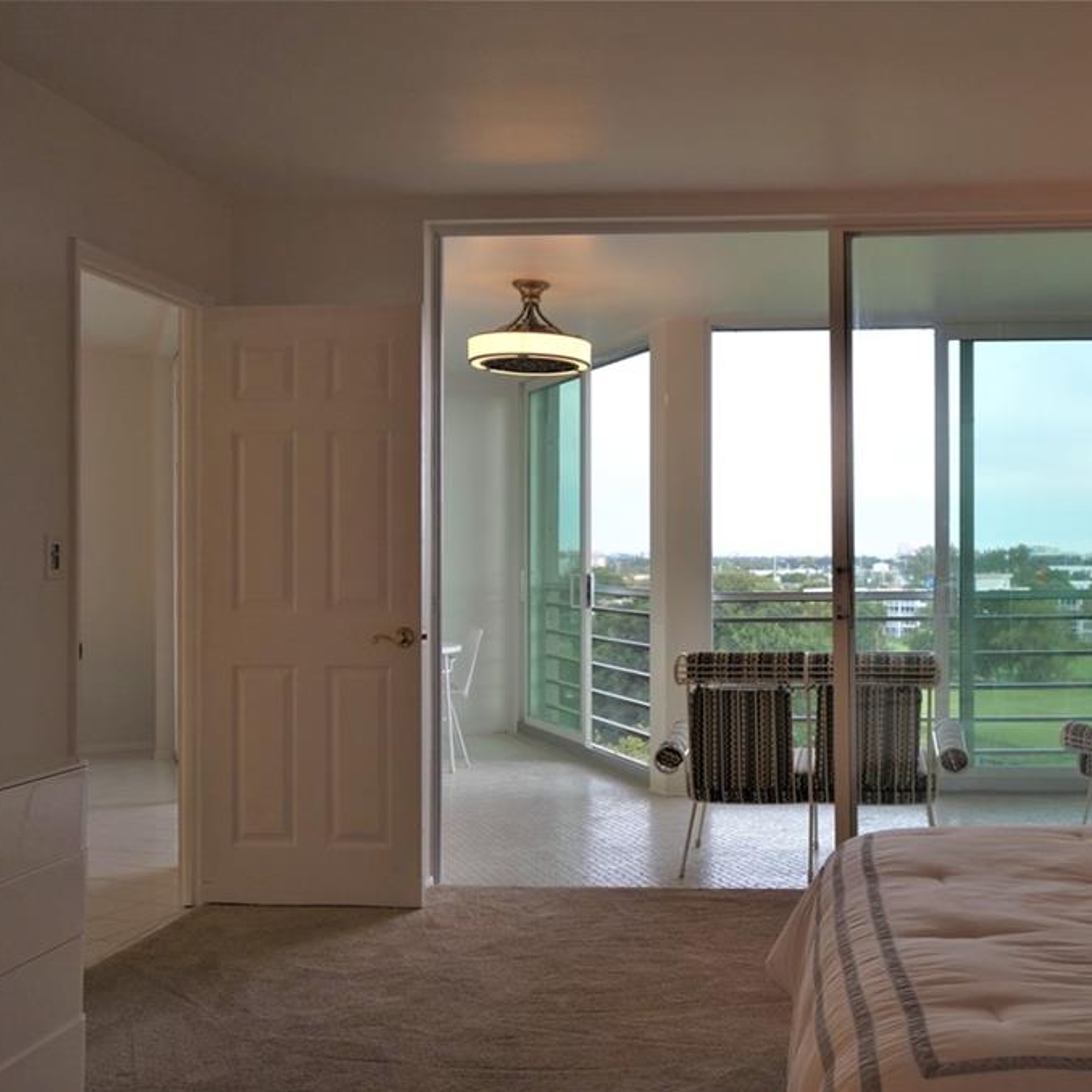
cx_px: 763
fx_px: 1285
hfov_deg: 45.1
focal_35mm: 36
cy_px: 548
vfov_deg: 46.0
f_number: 2.5
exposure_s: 1/100
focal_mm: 10.4
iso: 125
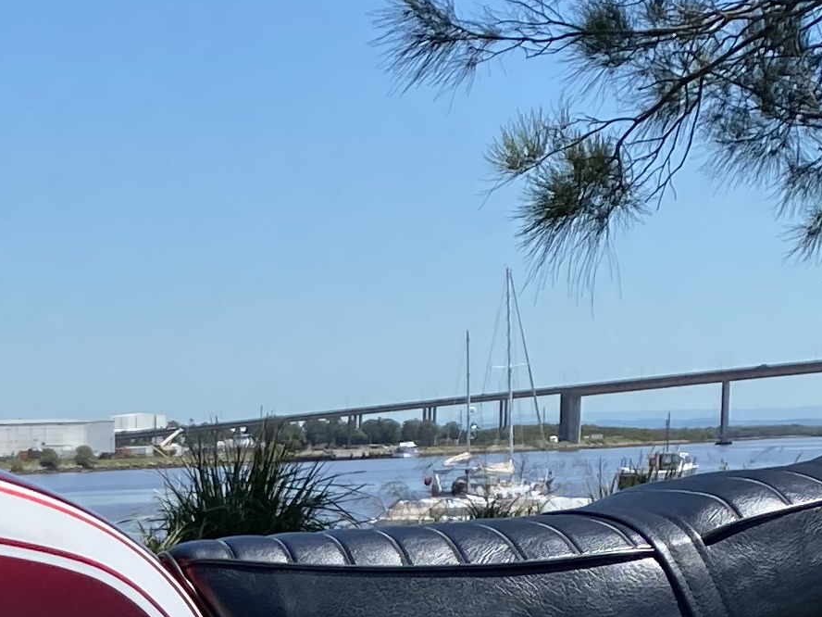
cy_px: 1114
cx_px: -107
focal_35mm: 118
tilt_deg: -11.5
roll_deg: +0.8
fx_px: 2802
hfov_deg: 16.2
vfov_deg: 11.6
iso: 32
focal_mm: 4.25
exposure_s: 1/2463
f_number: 1.8
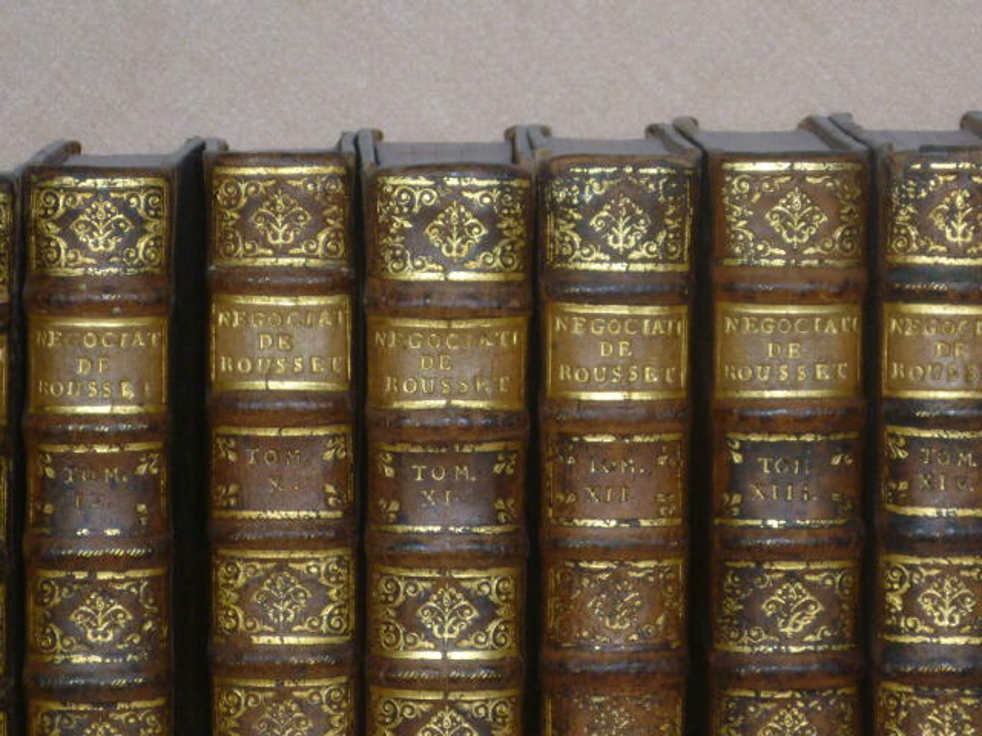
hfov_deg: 14.8
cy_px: 368
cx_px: 491
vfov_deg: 11.1
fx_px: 3773
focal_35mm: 133
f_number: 5.4
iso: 100
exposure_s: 1/40
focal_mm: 12.2
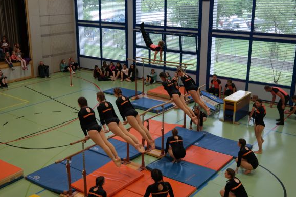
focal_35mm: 42
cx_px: 144
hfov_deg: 46.4
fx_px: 345
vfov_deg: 31.9
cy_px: 102
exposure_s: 1/50
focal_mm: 25
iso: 400
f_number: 4
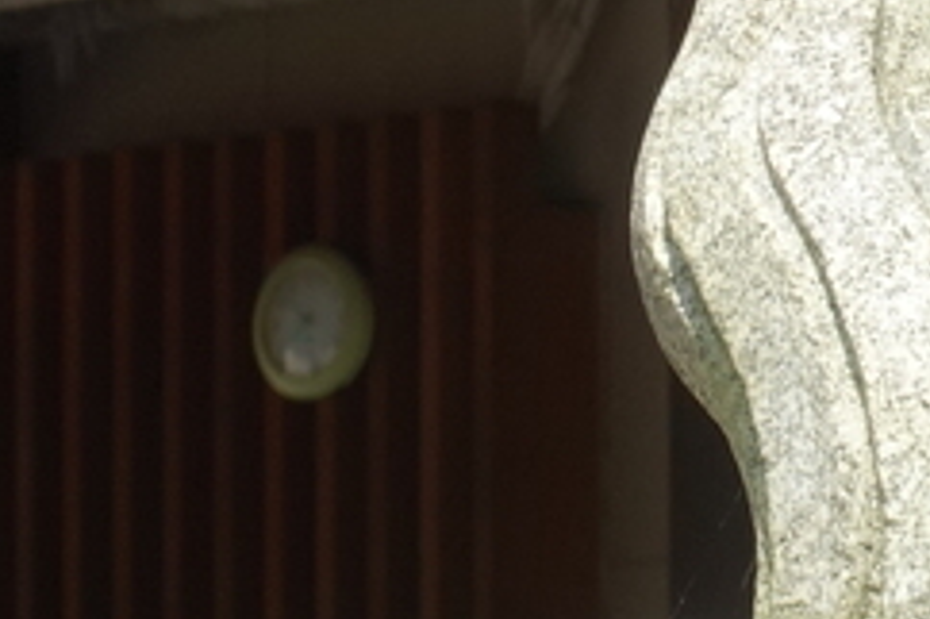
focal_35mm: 450
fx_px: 11617
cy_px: 306
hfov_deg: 4.5
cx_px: 2121
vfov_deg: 3.1
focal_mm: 25
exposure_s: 1/250
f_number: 5.6
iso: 125
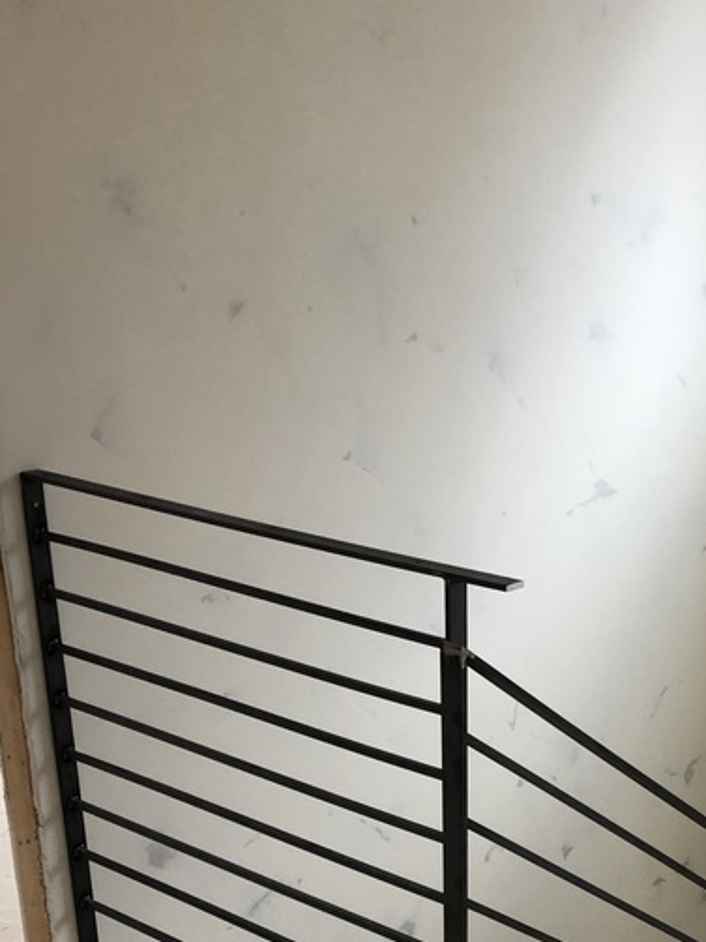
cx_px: 536
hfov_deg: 25.3
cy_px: 901
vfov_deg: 31.7
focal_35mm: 57
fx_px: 1551
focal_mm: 4
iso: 40
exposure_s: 1/15
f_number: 1.8
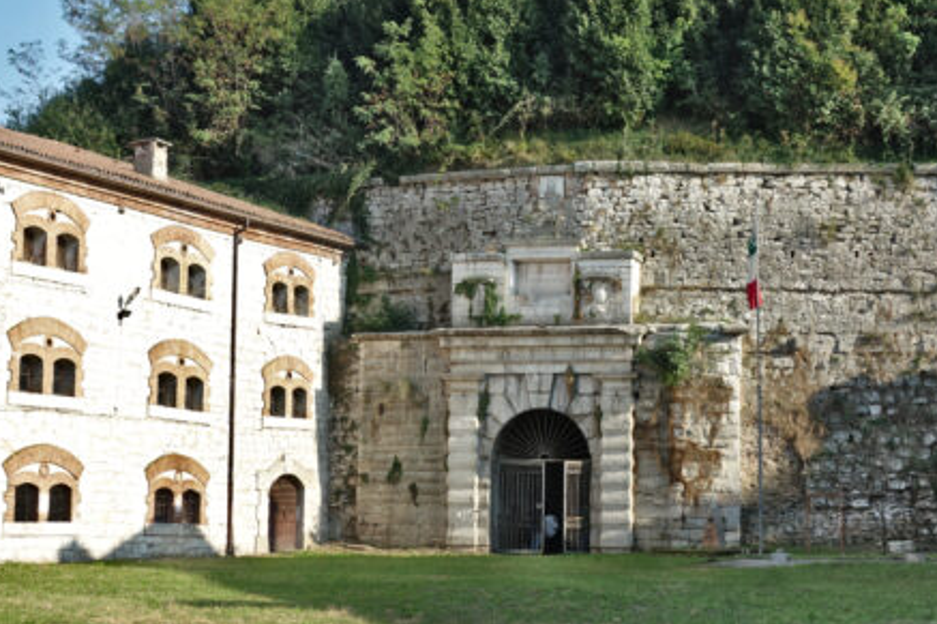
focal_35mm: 78
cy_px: 317
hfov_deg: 26.0
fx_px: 2029
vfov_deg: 17.5
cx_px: 493
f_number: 4
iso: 125
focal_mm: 18.23
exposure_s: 1/500
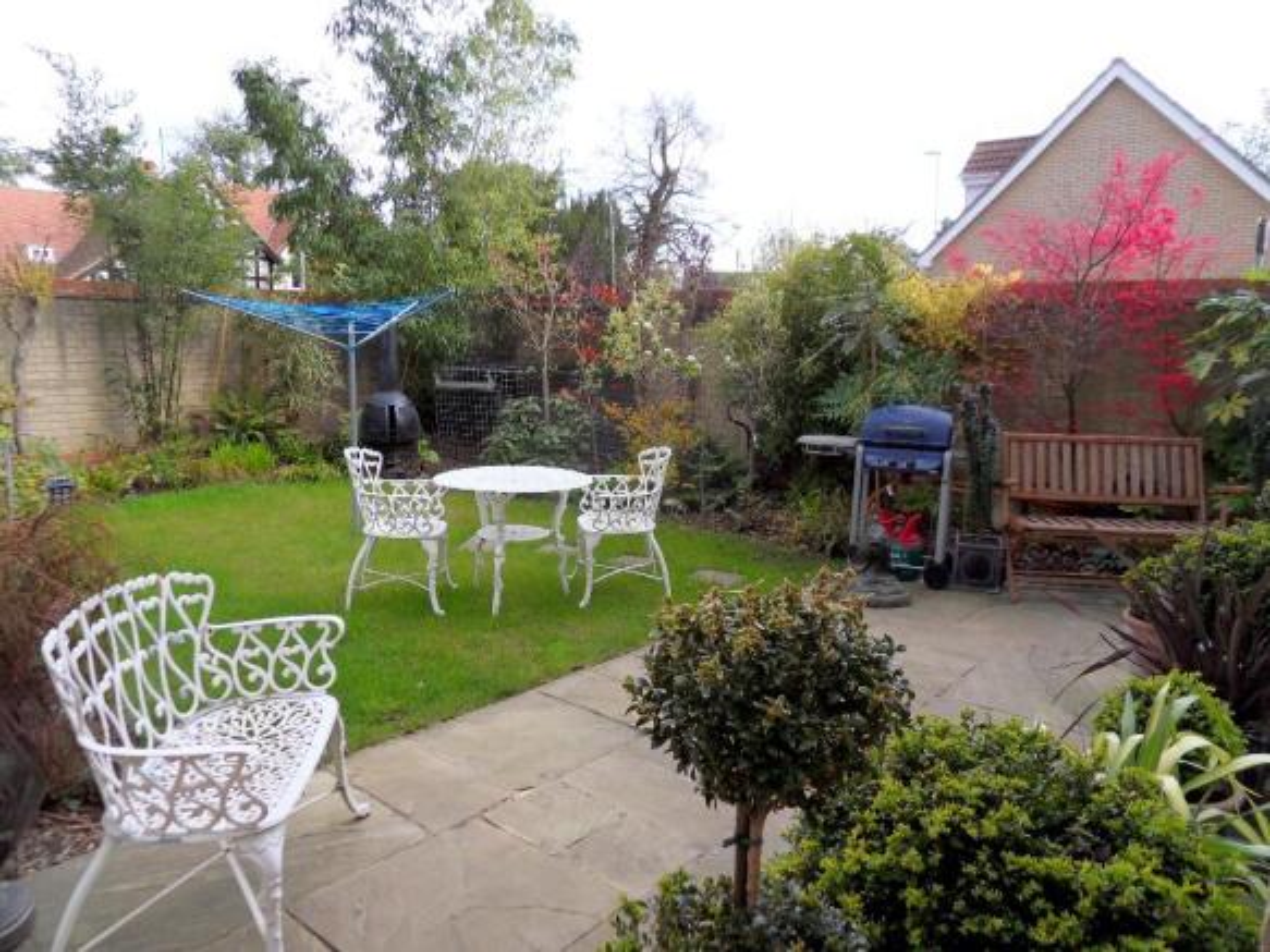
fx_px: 880
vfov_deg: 56.8
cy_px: 476
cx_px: 635
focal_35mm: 24
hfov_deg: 71.6
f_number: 3.3
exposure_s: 1/180
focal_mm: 4.2
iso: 80
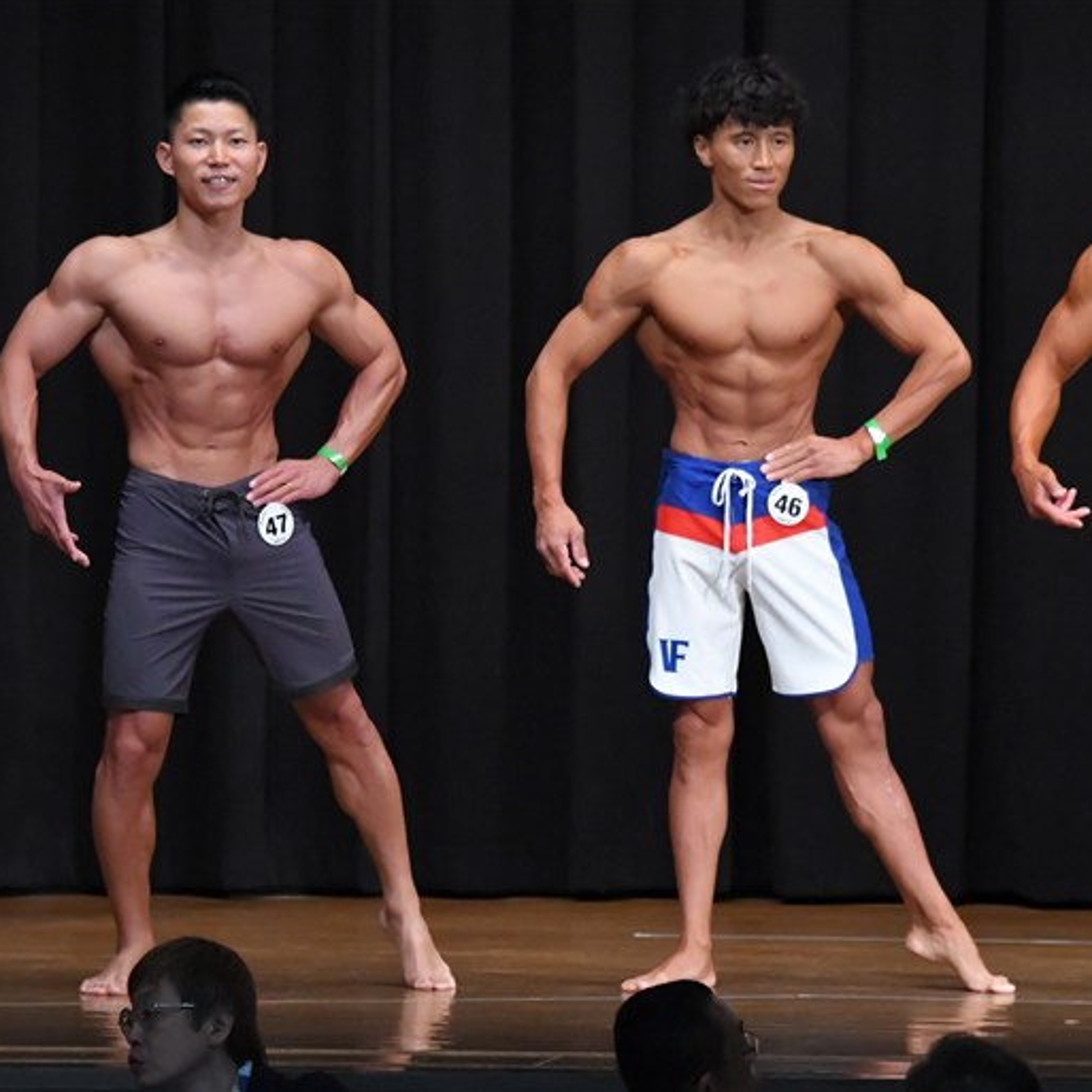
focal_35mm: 289
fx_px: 10315
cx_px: 374
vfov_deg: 6.1
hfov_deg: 6.1
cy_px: 547
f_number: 5.6
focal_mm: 150
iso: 8000
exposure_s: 1/400
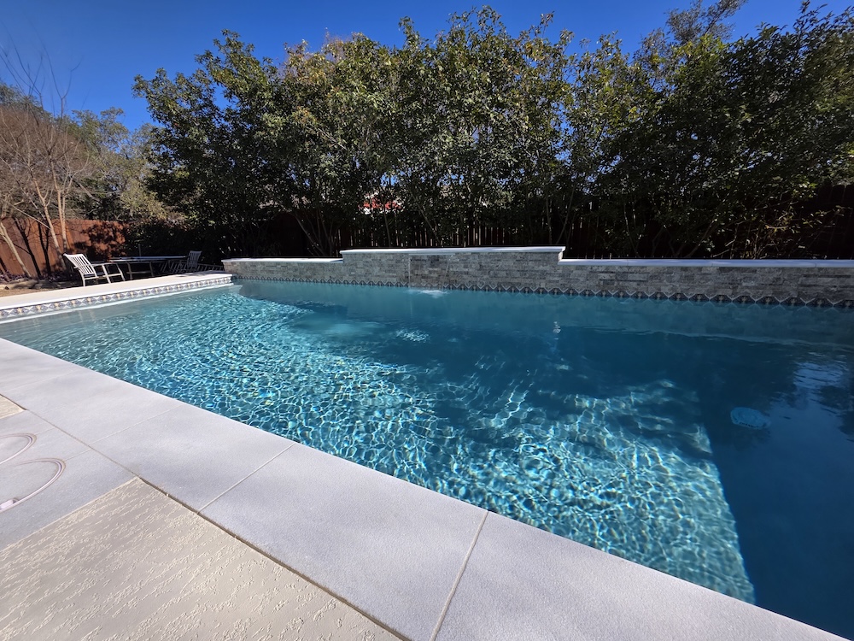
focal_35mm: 13
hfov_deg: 106.2
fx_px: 321
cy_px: 320
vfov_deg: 89.9
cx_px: 427
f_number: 1.9
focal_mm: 2.2
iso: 40
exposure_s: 1/2021
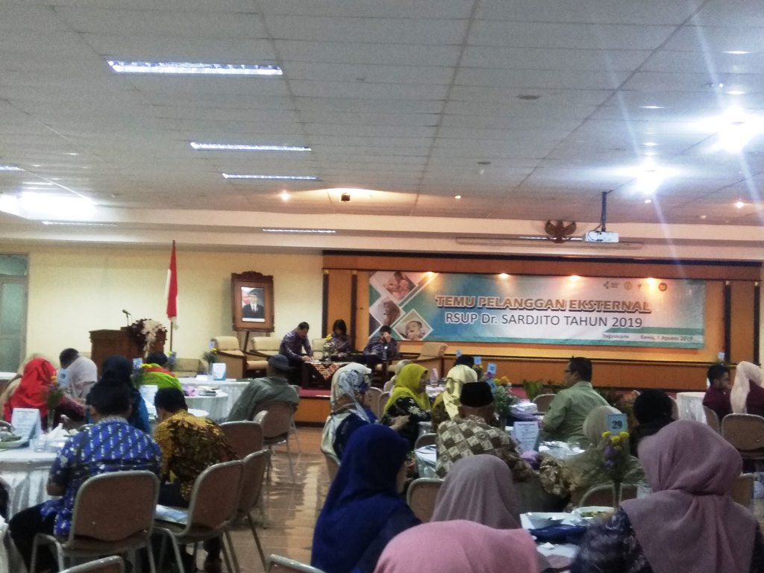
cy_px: 286
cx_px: 382
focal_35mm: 21
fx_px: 463
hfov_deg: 79.0
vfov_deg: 63.4
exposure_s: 1/20
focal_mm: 3.57
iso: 500
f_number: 2
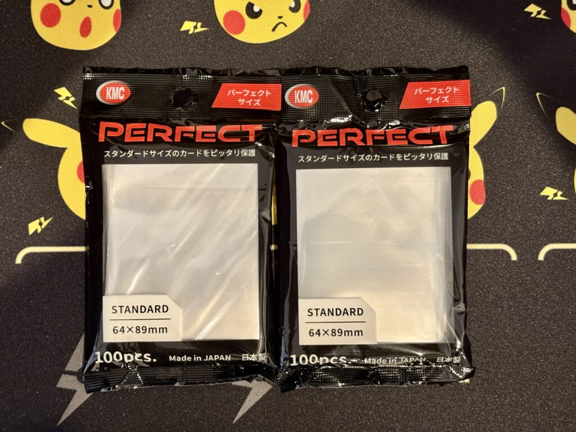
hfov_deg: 36.8
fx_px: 865
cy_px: 216
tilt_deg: -89.5
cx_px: 288
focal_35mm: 52
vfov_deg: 28.0
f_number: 1.6
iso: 160
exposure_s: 1/40
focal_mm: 5.96
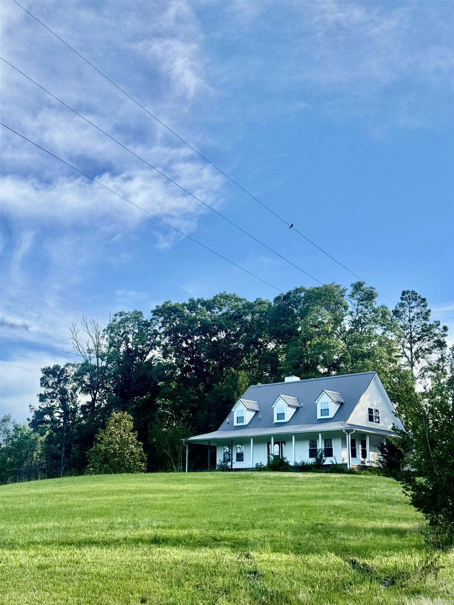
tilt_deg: +14.0
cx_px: 227
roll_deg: -0.8
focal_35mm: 48
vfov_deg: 39.7
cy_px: 302
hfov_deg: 30.3
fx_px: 839
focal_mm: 6.76
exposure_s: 1/2513
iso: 64
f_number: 1.78
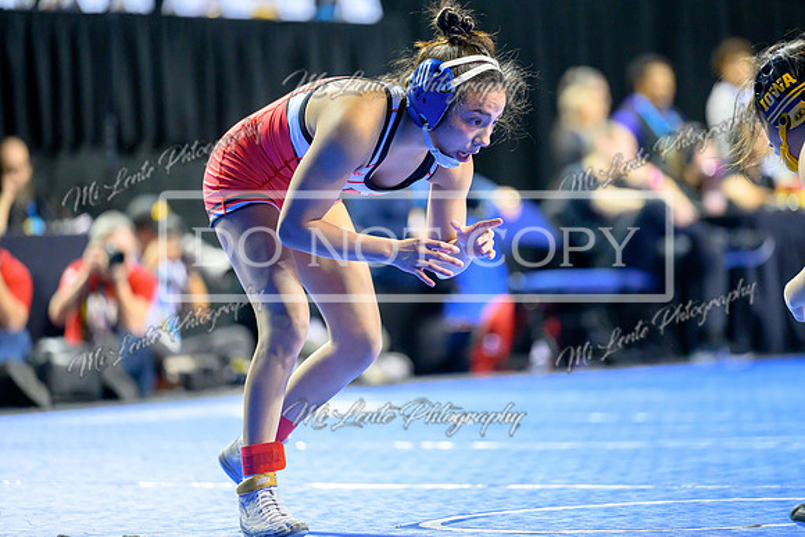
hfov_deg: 9.6
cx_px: 428
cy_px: 253
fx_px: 4791
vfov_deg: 6.4
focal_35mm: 214
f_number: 2.8
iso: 5000
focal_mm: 200
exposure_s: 1/800
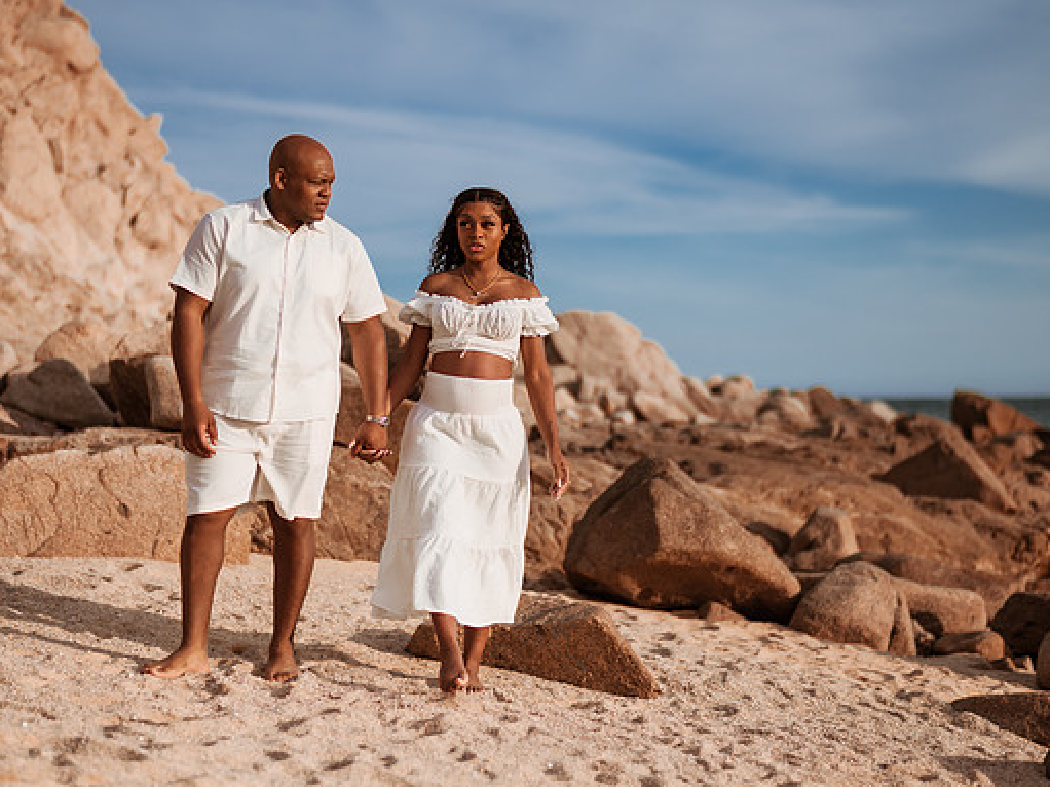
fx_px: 1971
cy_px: 395
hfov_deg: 29.8
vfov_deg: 22.6
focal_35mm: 65
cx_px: 468
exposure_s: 1/8000
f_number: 1.8
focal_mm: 58
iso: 100
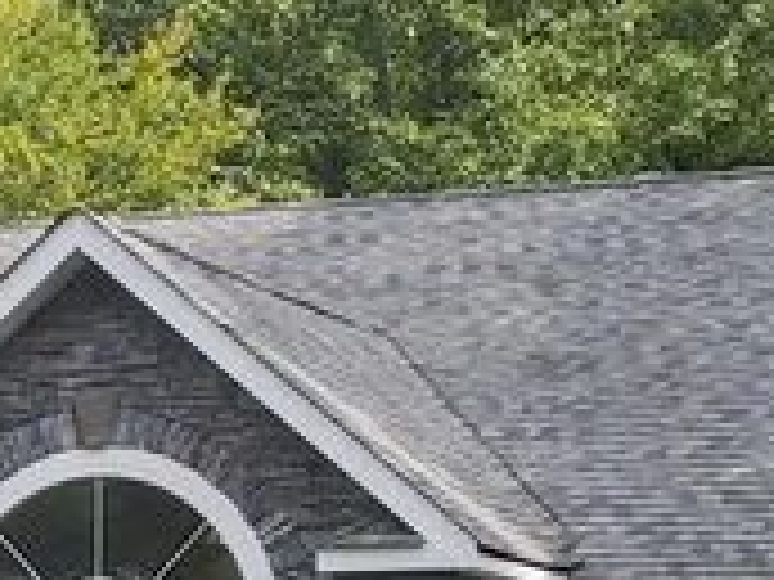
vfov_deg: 10.3
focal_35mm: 143
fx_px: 3197
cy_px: 629
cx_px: -22
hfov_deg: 13.6
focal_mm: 4.5
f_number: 2.8
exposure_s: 1/500
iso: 100
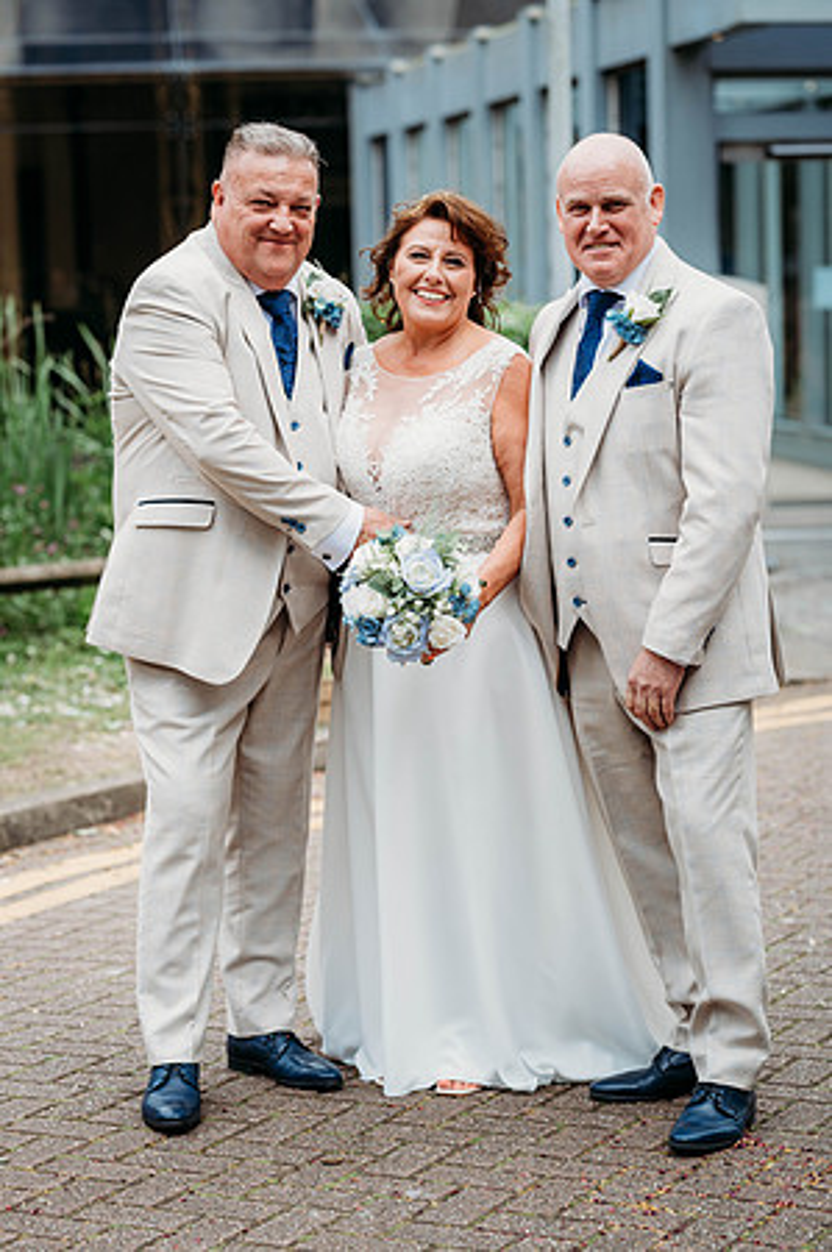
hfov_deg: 16.0
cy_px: 626
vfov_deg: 23.9
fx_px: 2953
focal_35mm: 85
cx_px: 416
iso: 100
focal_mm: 85
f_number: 3.2
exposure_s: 1/1250
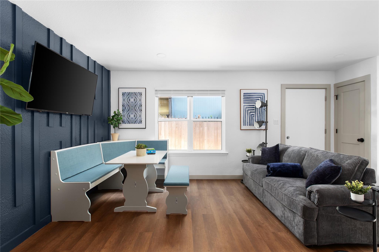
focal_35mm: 16
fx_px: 168
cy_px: 126
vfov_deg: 73.7
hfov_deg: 96.7
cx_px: 190
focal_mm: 16
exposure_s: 1/125
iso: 400
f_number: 8
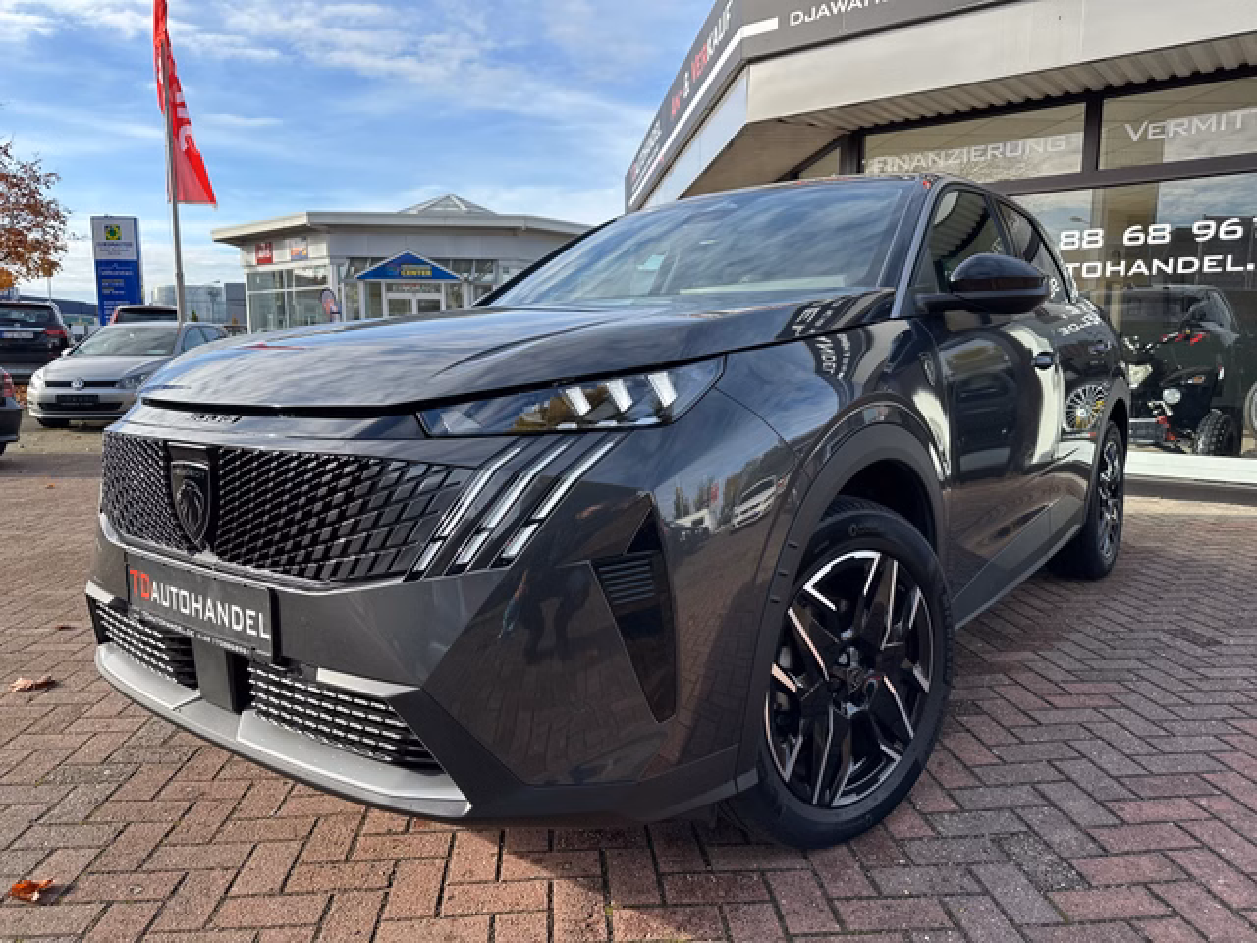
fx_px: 872
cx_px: 628
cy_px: 472
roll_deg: +0.5
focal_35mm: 24
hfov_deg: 71.6
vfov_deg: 56.8
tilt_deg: -8.2
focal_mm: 6.86
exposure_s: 1/1495
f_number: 1.78
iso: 80
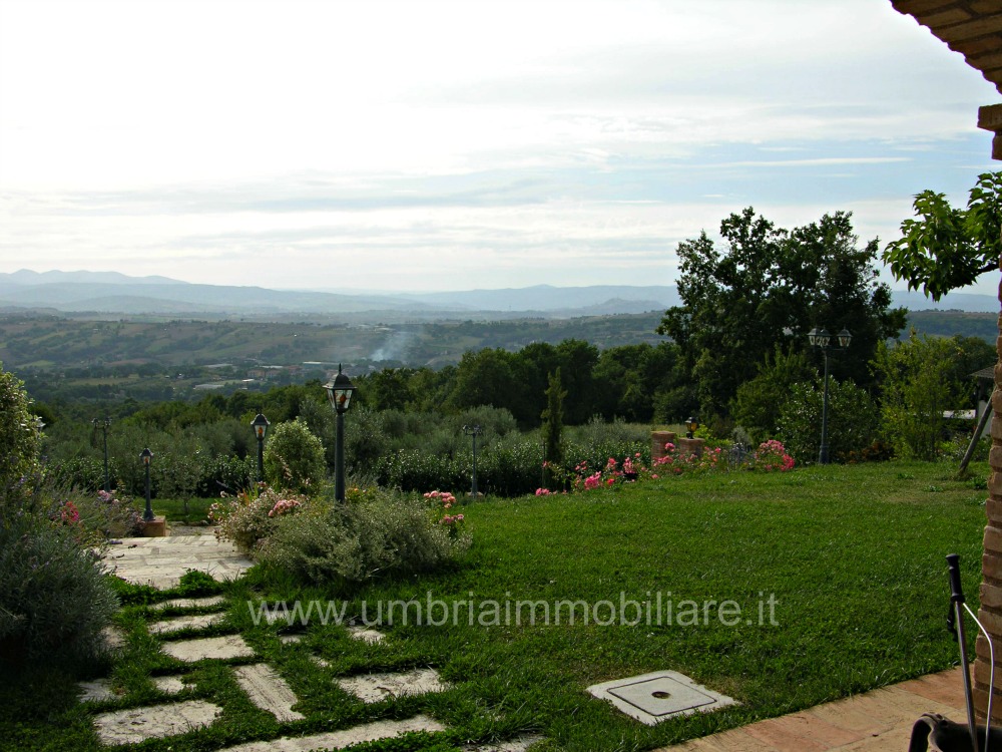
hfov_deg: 52.6
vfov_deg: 40.7
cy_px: 376
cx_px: 501
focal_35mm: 35
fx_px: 1013
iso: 50
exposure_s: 1/250
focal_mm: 8.9
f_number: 6.3
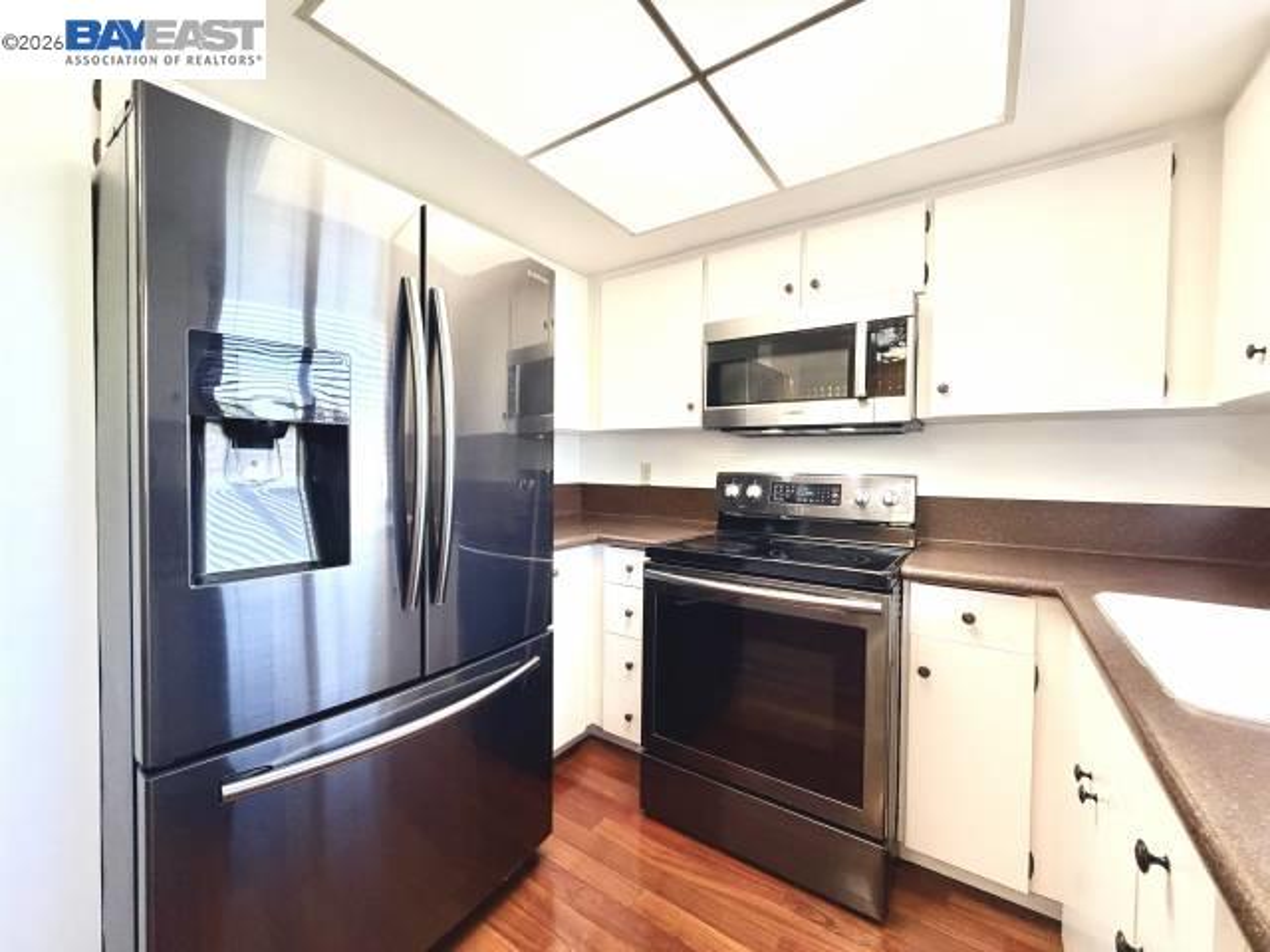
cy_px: 476
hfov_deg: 102.1
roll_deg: -0.8
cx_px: 635
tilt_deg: -0.9
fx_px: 514
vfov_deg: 85.7
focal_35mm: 14
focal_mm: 2.22
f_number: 2.2
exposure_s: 1/60
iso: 200
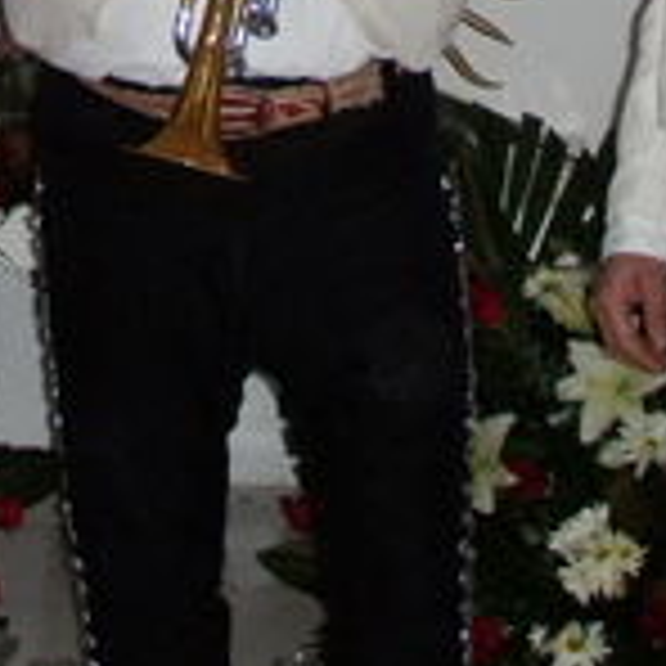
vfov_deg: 11.5
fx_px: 3156
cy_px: -392
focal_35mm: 145
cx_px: 256
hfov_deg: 12.0
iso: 250
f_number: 3.5
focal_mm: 6.7
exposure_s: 1/30
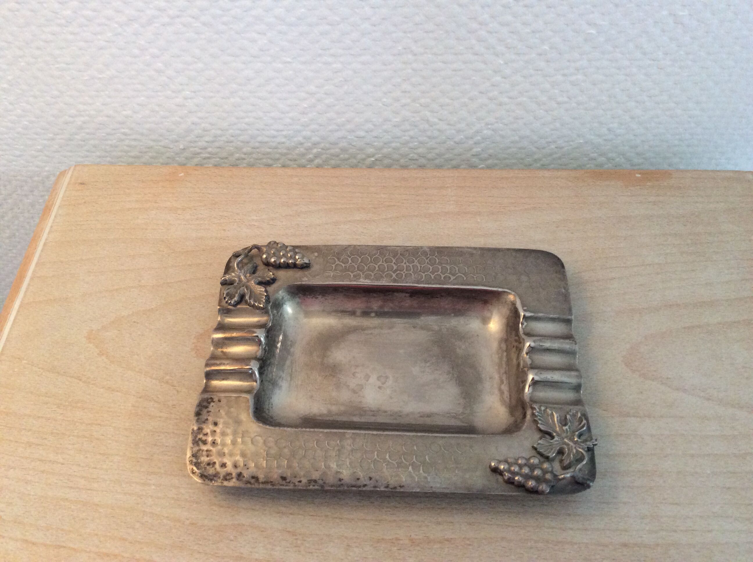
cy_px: 281
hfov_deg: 56.9
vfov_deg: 44.1
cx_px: 376
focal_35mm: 32
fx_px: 695
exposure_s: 1/25
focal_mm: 3.3
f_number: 2.4
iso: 160
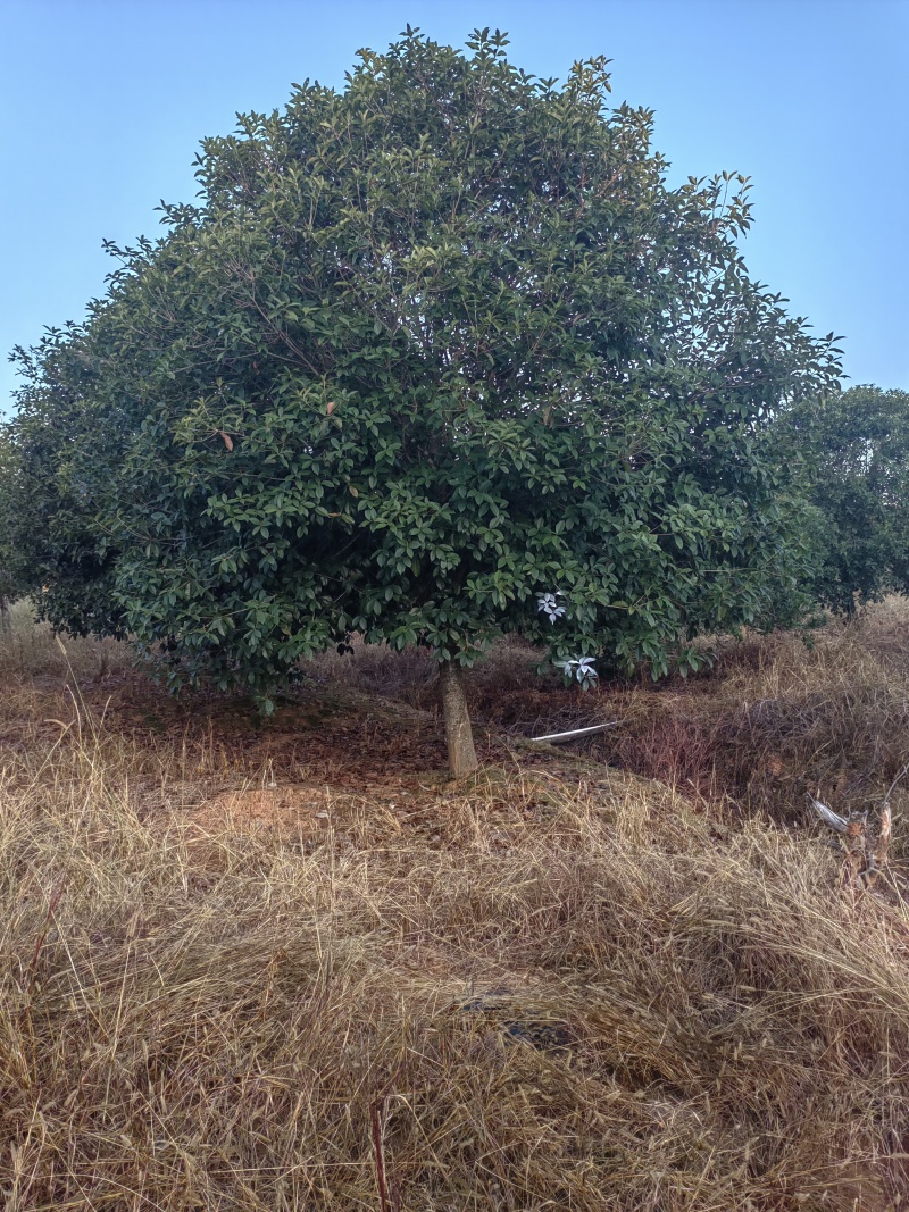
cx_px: 454
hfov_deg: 51.3
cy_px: 606
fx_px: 946
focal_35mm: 27
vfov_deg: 65.3
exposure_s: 1/469
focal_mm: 5.52
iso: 50
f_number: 1.9
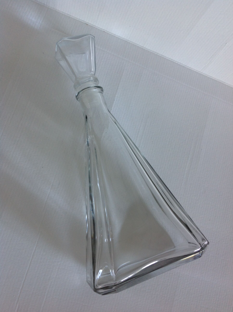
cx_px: 116
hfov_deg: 40.6
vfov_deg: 52.7
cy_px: 156
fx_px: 315
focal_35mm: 35
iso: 50
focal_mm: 4.28
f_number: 2.4
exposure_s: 1/17
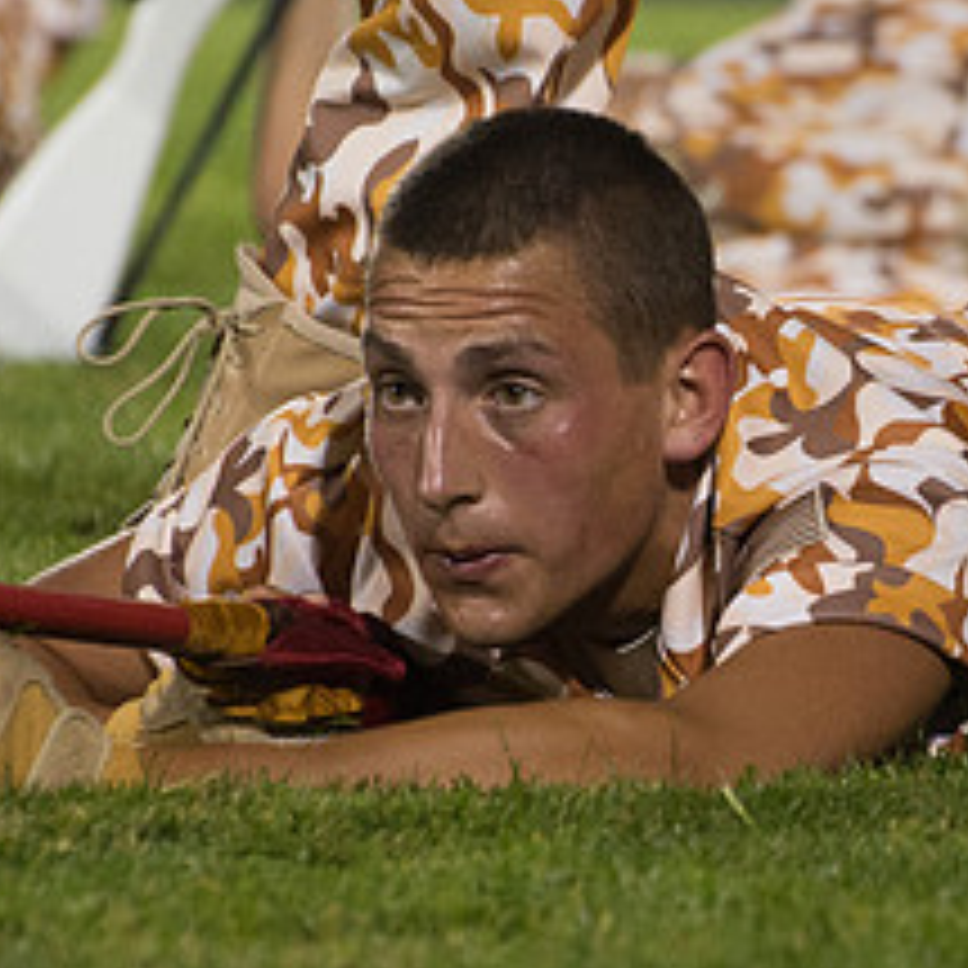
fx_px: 22115
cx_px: 918
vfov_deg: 2.5
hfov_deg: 2.5
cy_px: 396
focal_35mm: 699
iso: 3600
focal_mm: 200
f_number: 5.3
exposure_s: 1/160
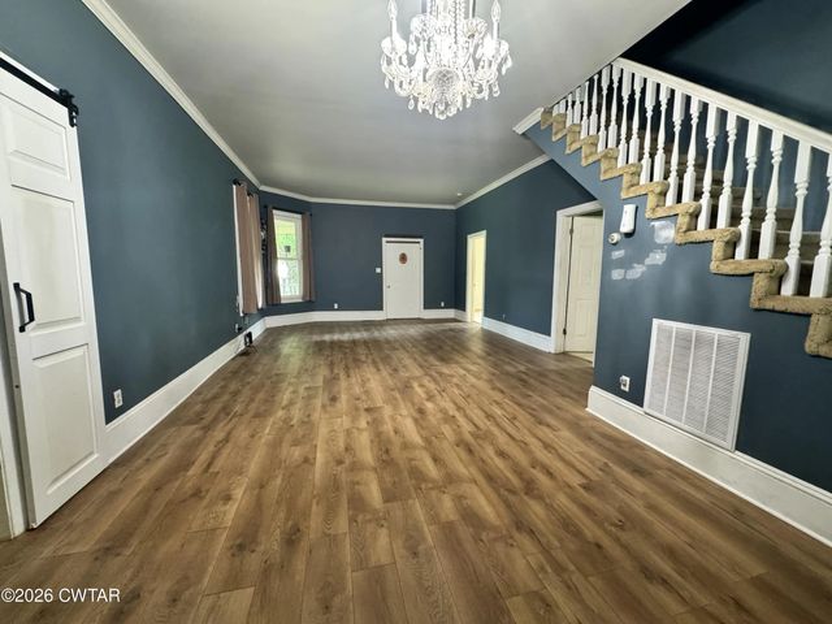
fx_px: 336
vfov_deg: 85.7
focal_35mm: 14
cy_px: 312
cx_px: 416
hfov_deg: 102.1
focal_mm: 2.22
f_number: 2.2
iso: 1000
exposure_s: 1/40
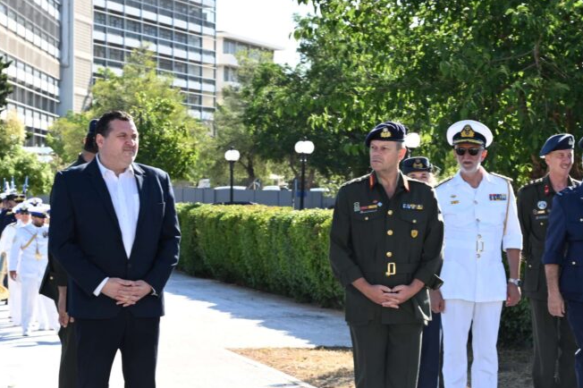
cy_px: 283
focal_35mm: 132
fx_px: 2136
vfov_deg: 10.4
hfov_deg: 15.5
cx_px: 410
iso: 200
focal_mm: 56
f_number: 7.1
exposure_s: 1/200
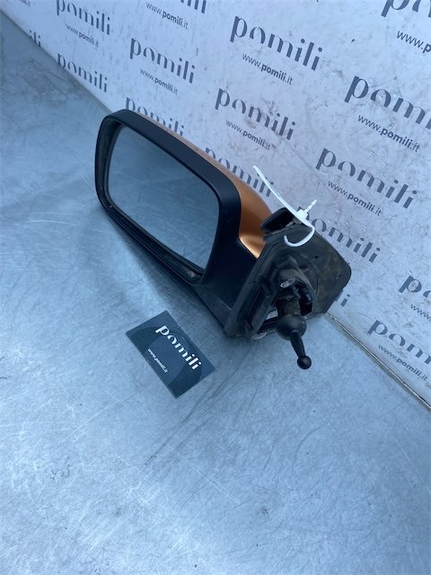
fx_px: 432
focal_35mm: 26
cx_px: 216
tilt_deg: -49.3
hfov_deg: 53.1
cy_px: 288
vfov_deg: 67.3
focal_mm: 4.25
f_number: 1.8
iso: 32
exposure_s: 1/957
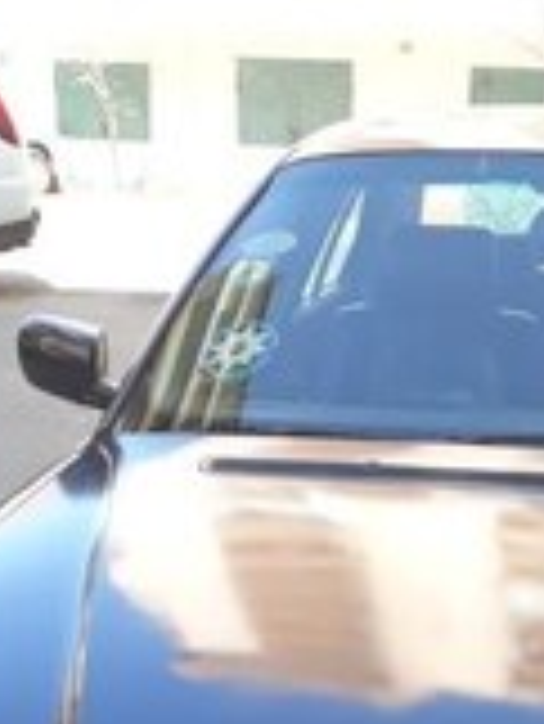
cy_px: 958
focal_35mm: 83
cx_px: 481
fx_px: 1737
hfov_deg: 17.6
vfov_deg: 21.2
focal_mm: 3.6
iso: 40
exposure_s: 1/184
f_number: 1.9
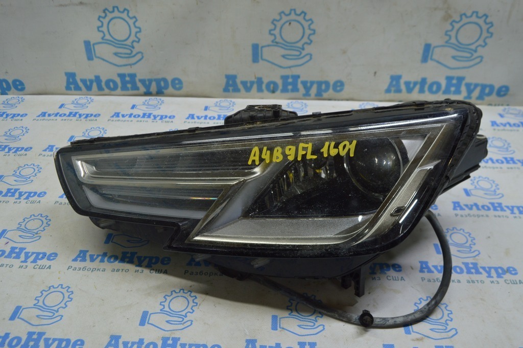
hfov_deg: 62.0
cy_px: 174
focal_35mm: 30
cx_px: 262
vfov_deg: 43.5
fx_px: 435
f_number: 5.6
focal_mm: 20
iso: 400
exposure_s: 1/40
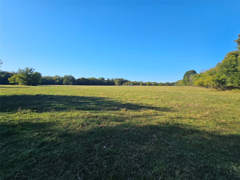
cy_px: 90
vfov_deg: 89.9
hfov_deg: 106.2
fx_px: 90
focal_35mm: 13
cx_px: 120
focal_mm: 2.2
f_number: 2.2
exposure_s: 1/1418
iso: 50
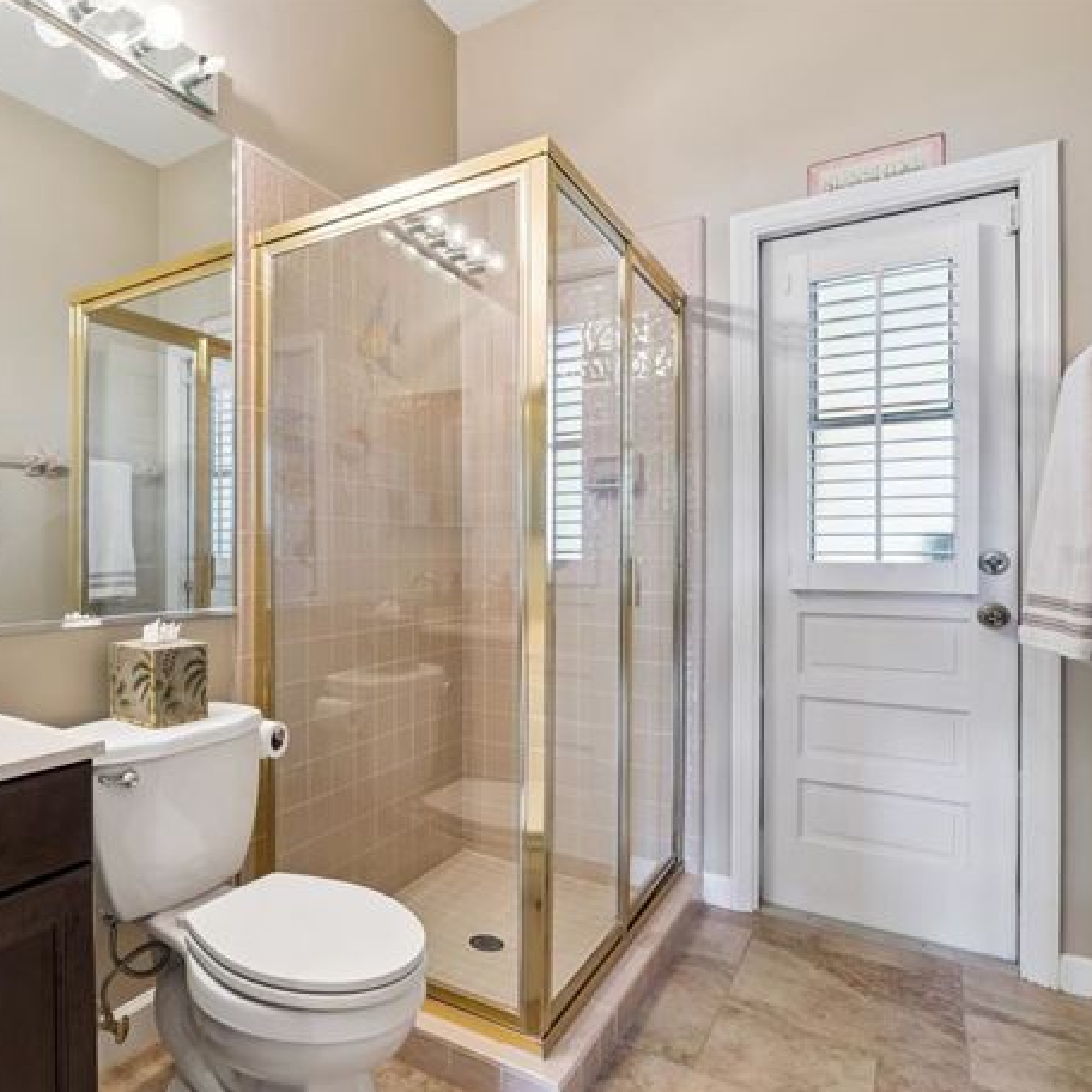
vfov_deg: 72.1
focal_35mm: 21
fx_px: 749
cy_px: 554
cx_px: 310
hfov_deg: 68.7
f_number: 10
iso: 800
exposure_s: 1/4
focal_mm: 16
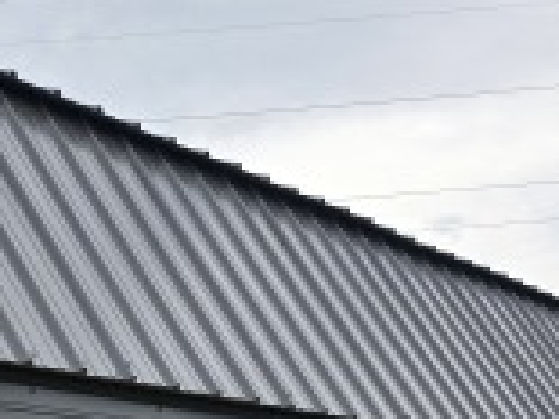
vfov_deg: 14.9
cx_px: -79
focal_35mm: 95
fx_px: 1533
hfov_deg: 19.6
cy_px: 542
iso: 80
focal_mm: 6.3
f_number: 1.7
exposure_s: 1/4434
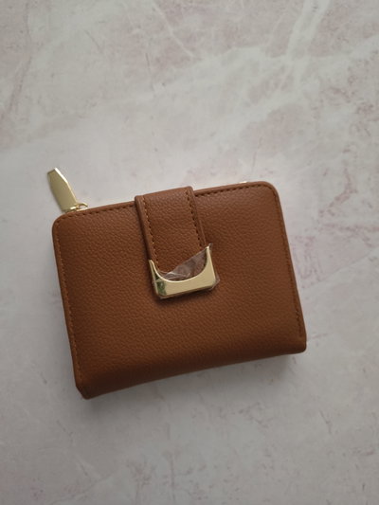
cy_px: 252
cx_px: 190
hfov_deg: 56.8
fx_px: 350
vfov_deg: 71.6
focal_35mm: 24
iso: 602
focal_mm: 5.56
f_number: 1.8
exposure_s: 1/100
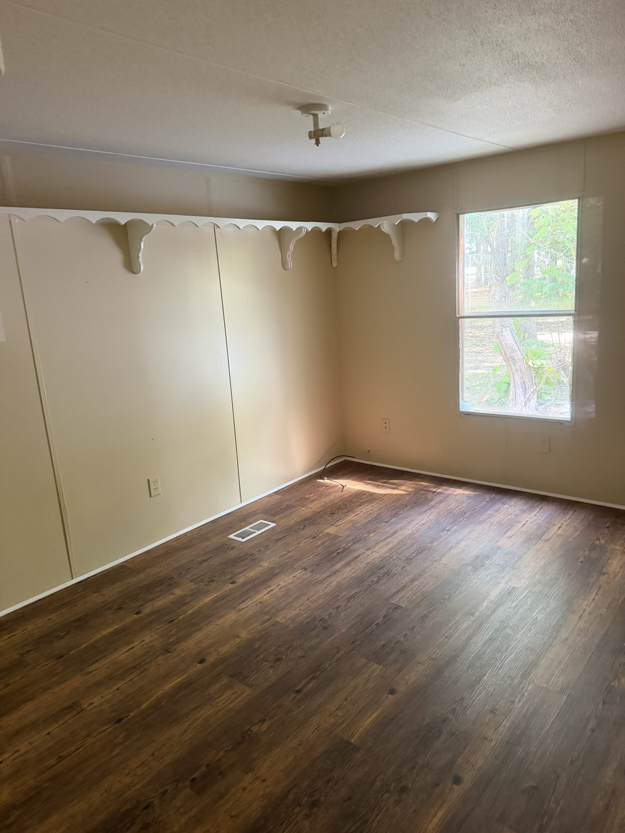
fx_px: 578
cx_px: 312
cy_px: 416
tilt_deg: -11.7
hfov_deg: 56.8
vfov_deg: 71.6
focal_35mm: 24
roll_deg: +4.0
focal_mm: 6.76
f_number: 1.78
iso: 640
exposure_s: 1/60
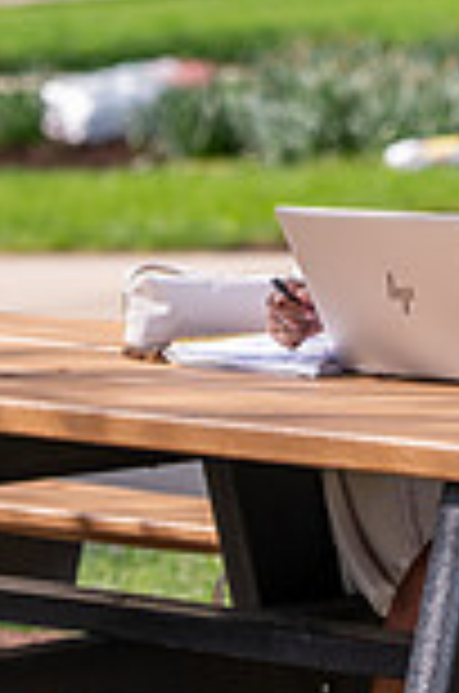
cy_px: -27
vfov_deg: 7.2
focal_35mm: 287
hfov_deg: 4.8
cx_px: 554
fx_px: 5513
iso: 100
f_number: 3.5
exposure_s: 1/500
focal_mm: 98
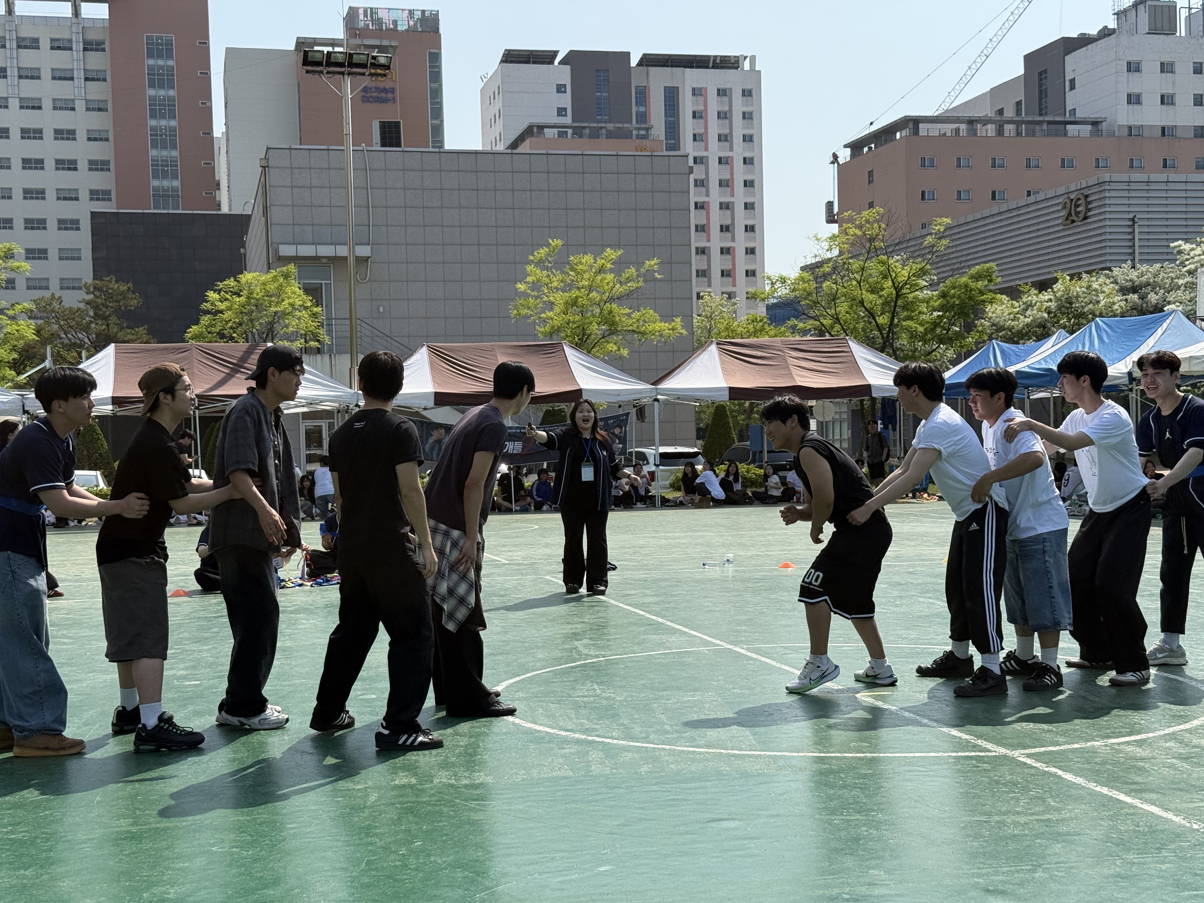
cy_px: 452
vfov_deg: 30.3
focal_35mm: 48
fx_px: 1670
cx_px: 602
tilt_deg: -1.4
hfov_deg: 39.7
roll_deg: +0.9
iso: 100
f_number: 1.78
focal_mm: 6.76
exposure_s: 1/7143
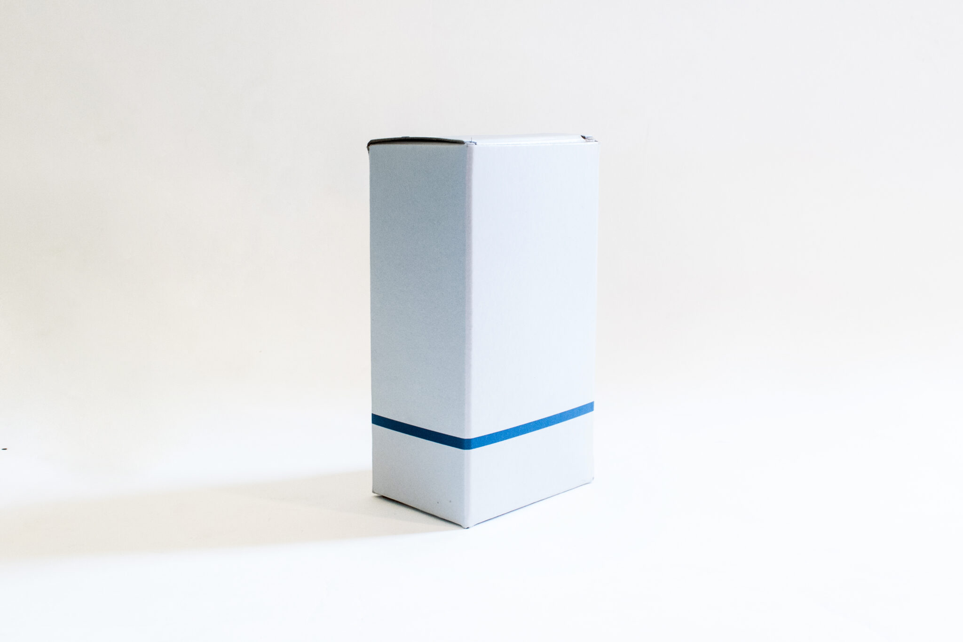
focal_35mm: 27
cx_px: 482
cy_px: 321
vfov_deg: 47.9
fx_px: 722
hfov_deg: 67.4
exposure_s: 1/13
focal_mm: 18
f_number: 8
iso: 800
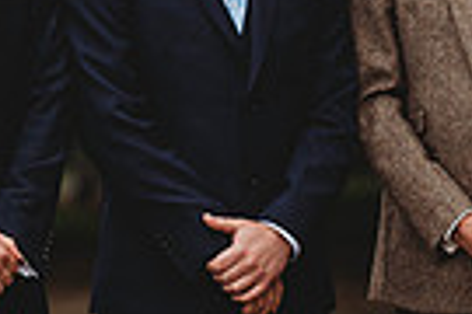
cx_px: 455
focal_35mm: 365
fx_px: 4785
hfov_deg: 5.6
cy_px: 236
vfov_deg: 3.8
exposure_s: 1/500
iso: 100
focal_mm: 85
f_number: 2
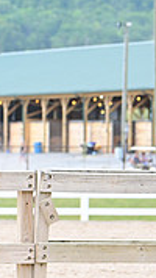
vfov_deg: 5.8
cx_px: -257
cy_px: 148
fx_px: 2760
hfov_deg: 3.2
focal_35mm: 375
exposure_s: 1/1600
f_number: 5
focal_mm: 110
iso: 1000
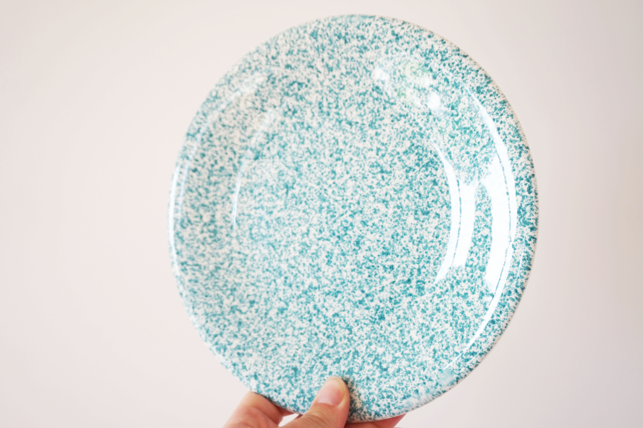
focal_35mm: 38
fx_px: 669
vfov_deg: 35.5
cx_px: 322
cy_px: 214
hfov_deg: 51.3
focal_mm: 25
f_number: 4.5
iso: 125
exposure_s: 1/60
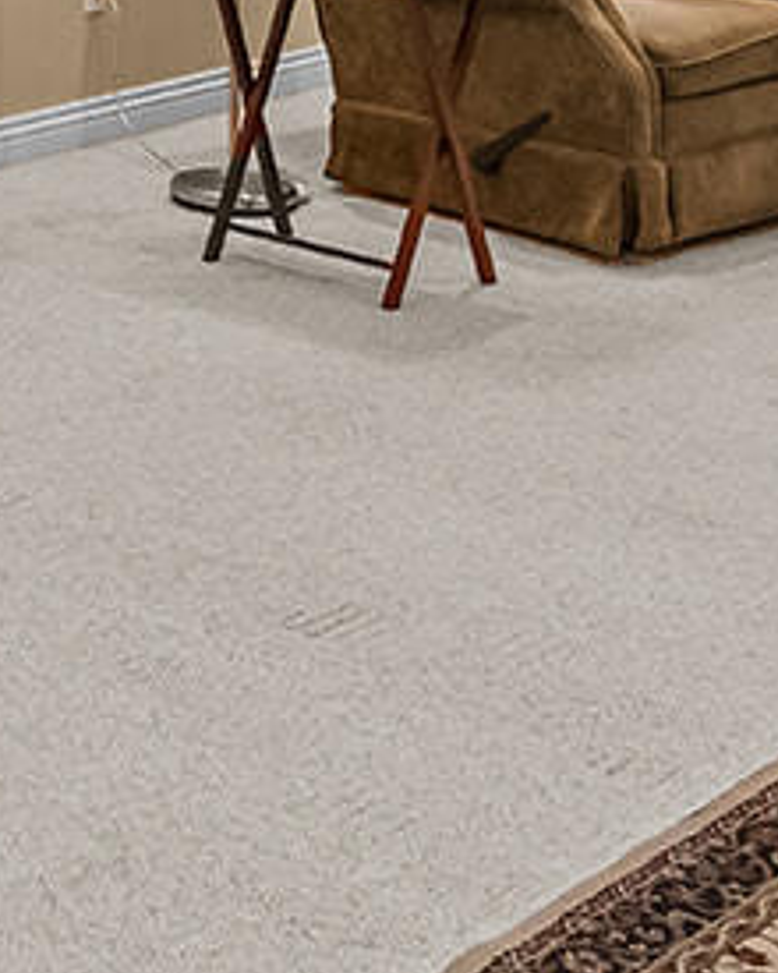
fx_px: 2677
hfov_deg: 14.7
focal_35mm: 93
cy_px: -253
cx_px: -562
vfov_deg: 19.2
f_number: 2.8
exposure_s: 1/50
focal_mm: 17
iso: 1600
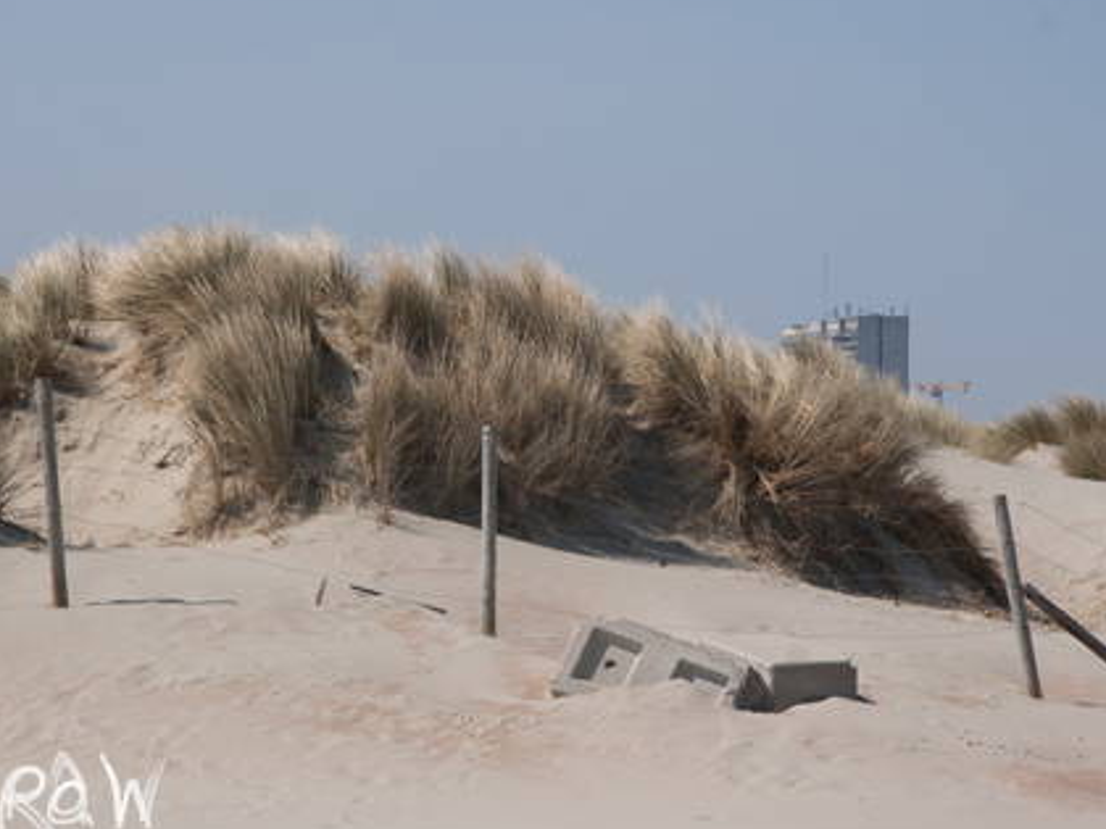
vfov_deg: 8.6
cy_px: 420
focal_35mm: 172
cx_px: 506
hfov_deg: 11.5
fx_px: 5495
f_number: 9
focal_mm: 100
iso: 100
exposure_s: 1/320
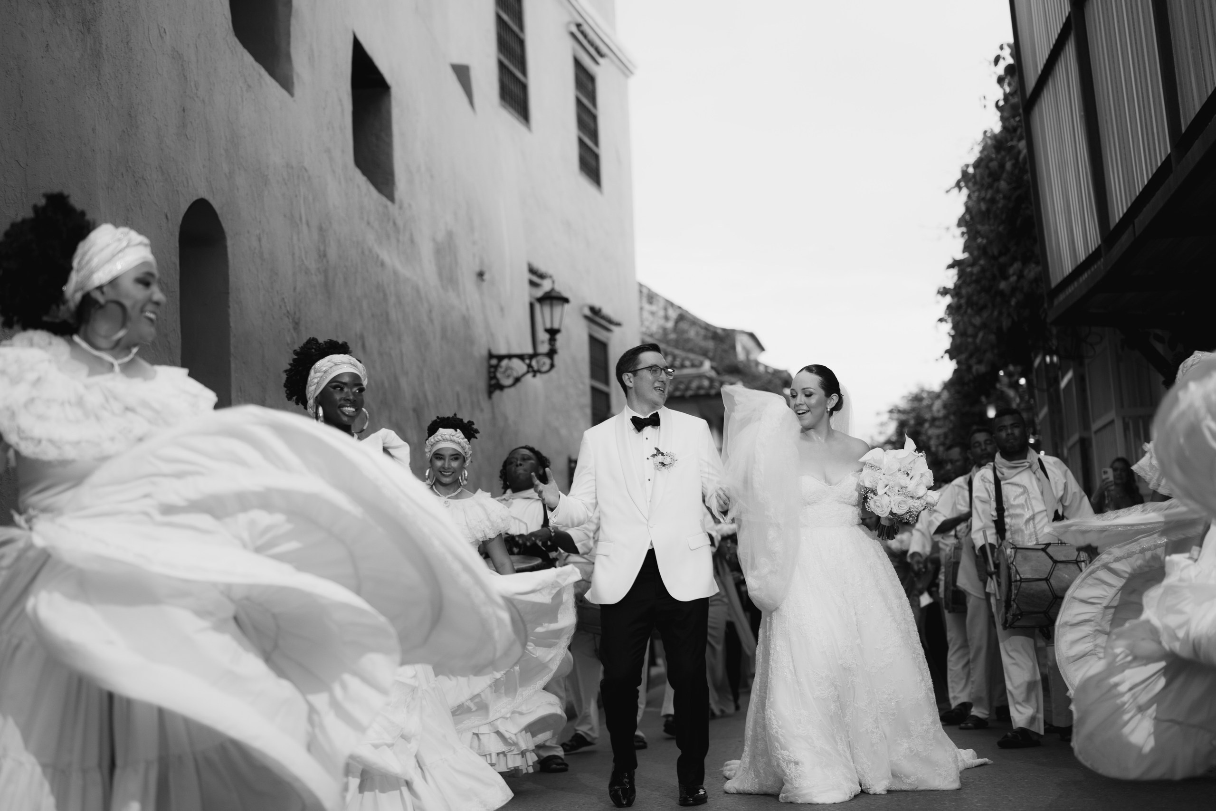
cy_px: 406
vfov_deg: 27.0
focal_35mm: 50
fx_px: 1689
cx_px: 608
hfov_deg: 39.6
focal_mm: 50
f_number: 2.2
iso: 400
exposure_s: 1/160
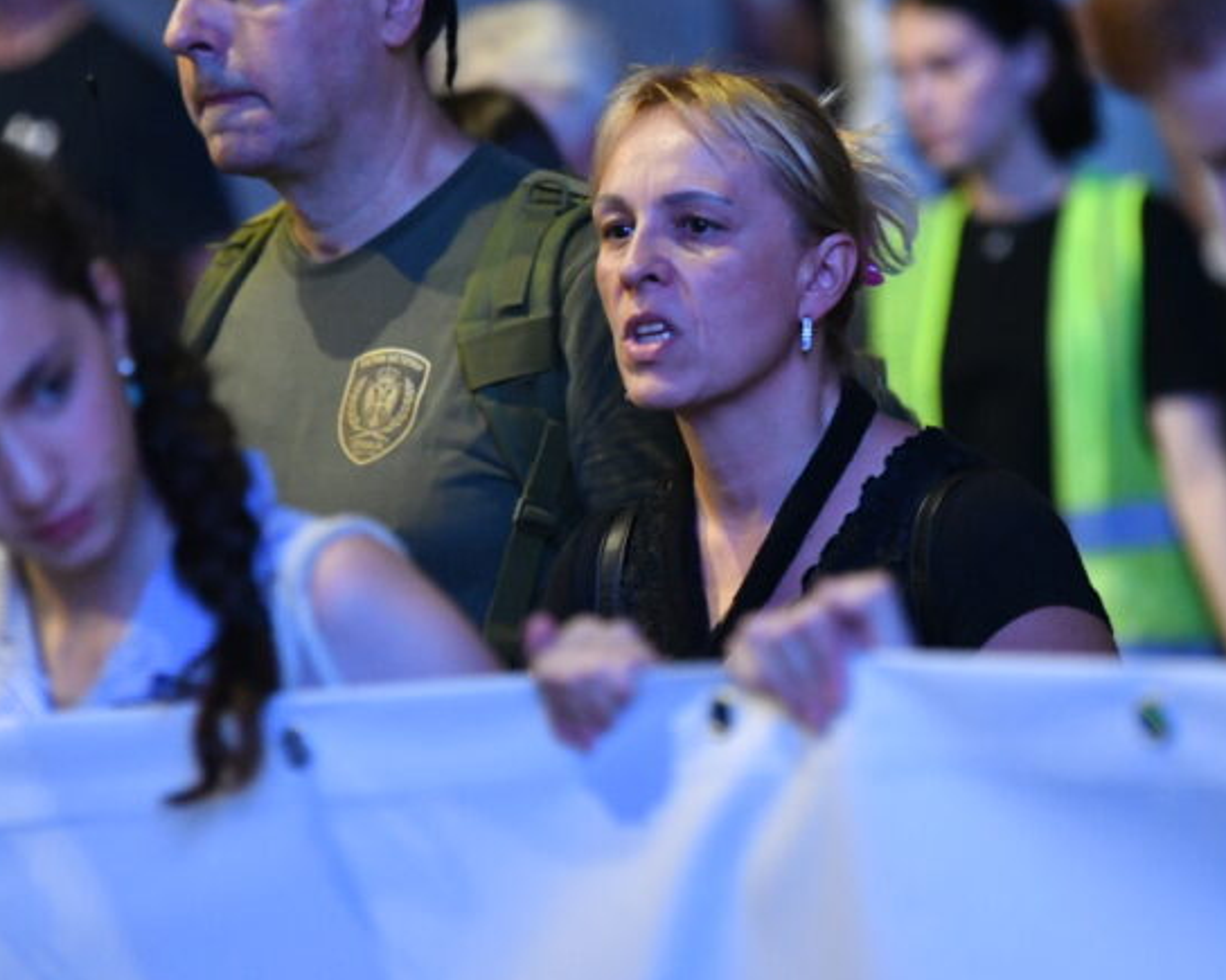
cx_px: 638
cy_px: 294
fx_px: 9940
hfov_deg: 7.1
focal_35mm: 274
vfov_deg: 5.6
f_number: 2.8
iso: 5000
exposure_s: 1/200
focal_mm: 155
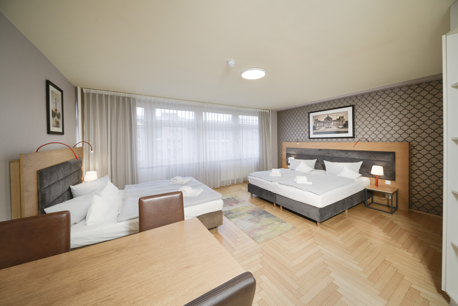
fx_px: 153
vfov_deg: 90.0
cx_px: 229
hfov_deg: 112.6
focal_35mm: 12
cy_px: 153
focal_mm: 12
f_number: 6.3
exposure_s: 1/100
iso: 500
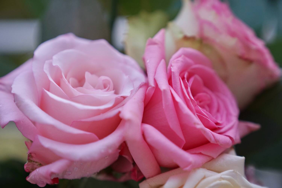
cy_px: 94
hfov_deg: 28.8
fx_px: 548
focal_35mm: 70
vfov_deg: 19.5
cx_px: 141
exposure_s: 1/80
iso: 1000
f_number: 2.8
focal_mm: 70
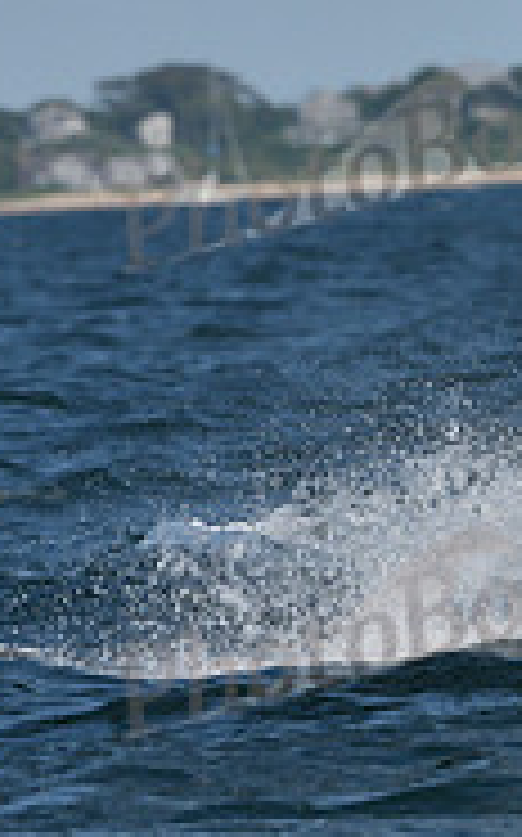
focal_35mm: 1269
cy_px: 326
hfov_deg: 1.0
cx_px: 986
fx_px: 28930
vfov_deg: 1.7
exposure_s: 1/1600
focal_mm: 400
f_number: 9
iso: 320
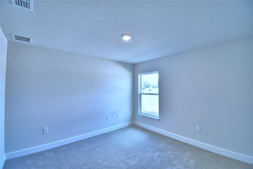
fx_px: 105
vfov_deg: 77.3
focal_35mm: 15
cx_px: 126
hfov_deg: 100.4
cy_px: 84
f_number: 4.5
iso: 360
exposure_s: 1/125
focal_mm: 10
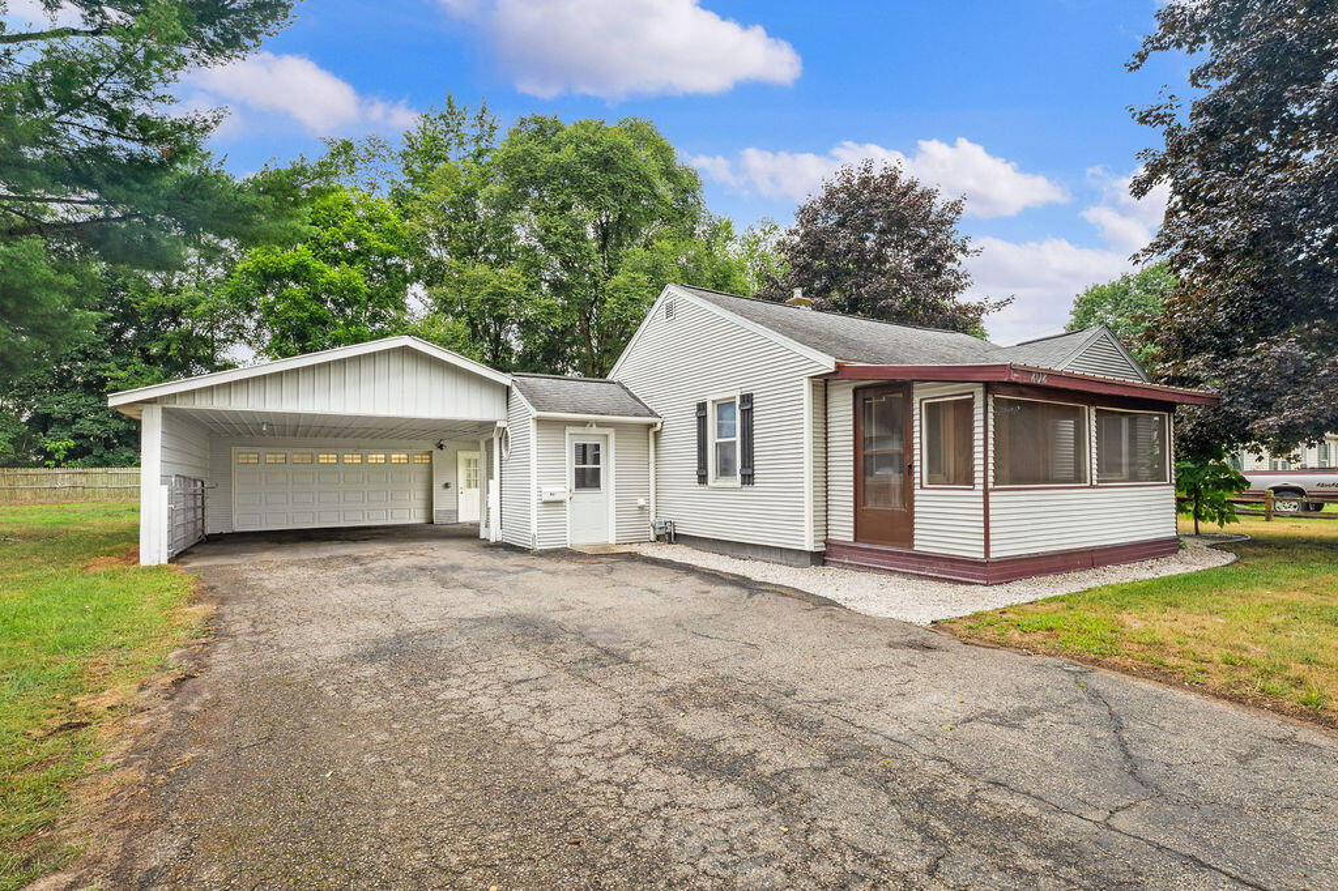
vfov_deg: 81.2
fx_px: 520
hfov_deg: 104.3
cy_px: 446
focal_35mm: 14
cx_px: 669
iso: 250
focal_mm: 14
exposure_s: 1/125
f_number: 10
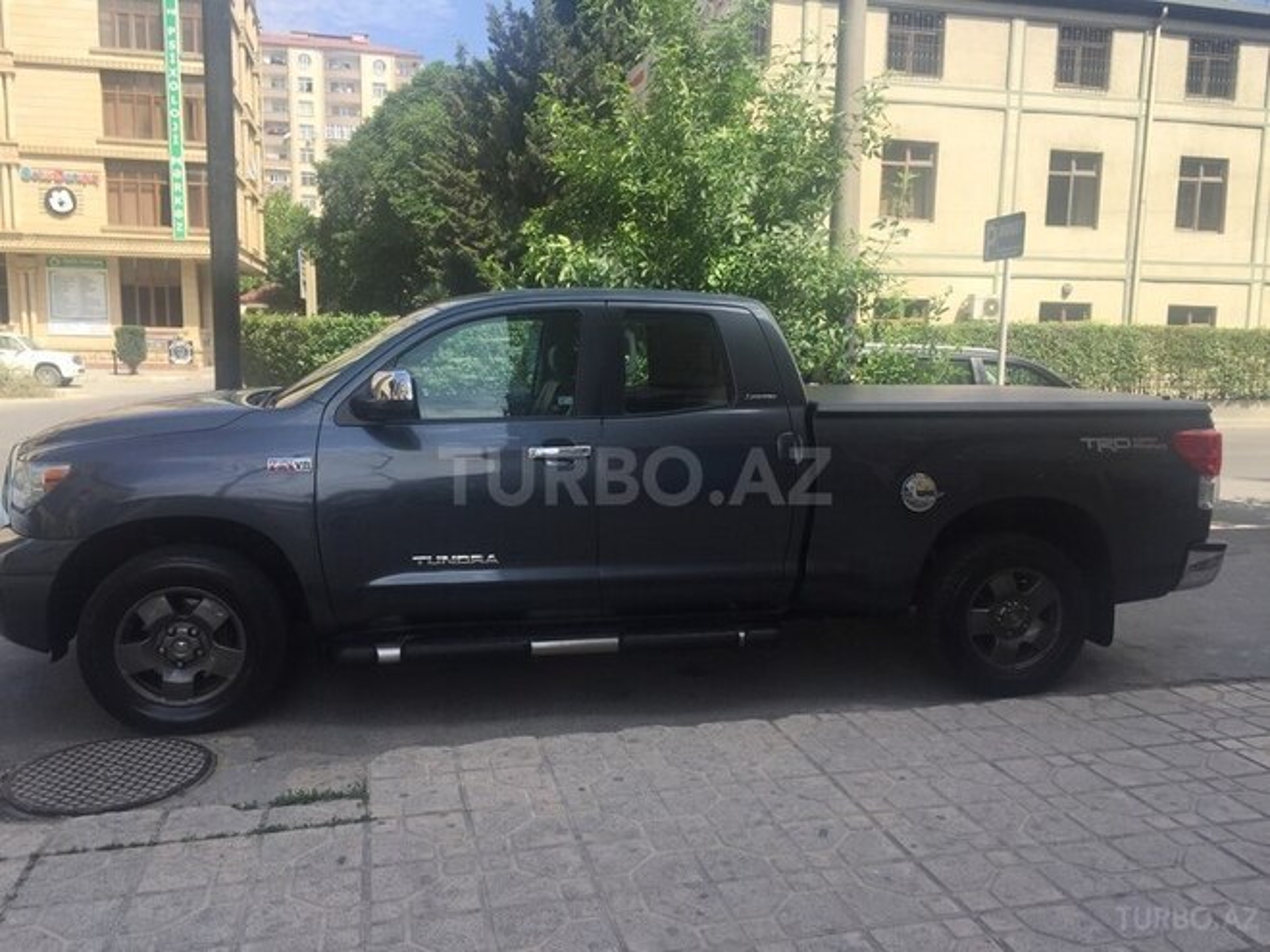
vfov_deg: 48.2
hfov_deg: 61.7
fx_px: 1064
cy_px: 476
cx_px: 635
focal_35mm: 29
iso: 32
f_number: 2.2
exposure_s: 1/1130
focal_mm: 4.15
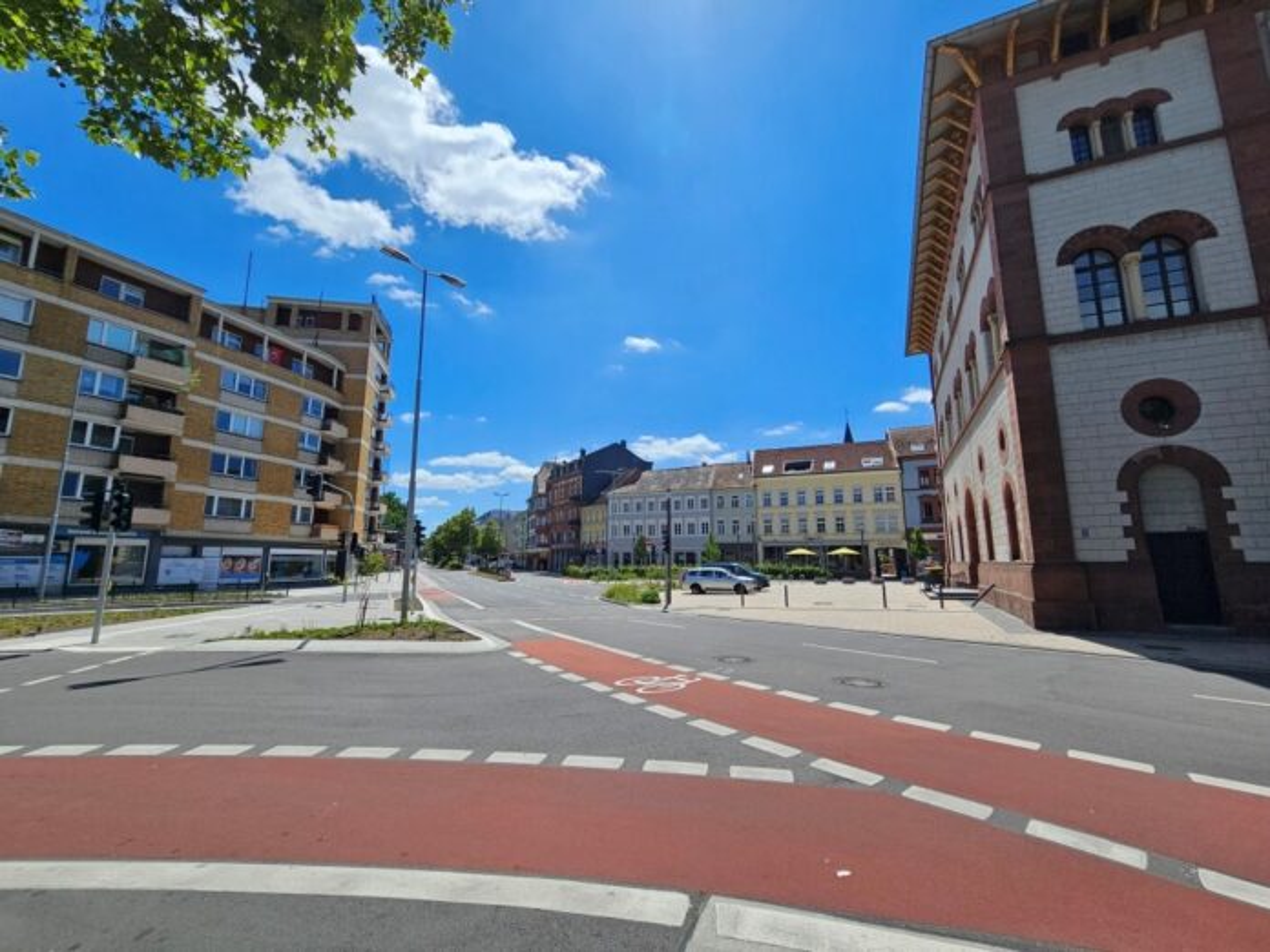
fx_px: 477
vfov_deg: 89.9
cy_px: 476
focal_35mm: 13
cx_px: 635
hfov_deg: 106.2
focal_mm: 2.2
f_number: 2.2
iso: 50
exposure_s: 1/3464
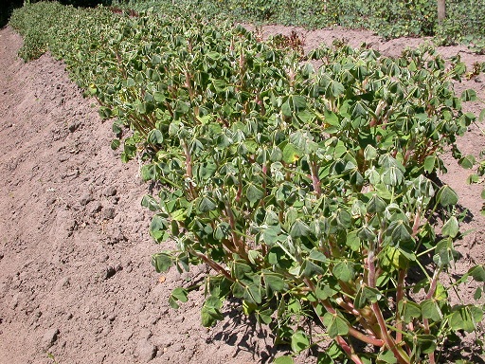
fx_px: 532
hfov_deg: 49.0
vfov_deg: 37.7
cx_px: 242
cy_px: 182
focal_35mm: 38
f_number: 6.7
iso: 100
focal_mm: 7.85
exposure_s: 1/235
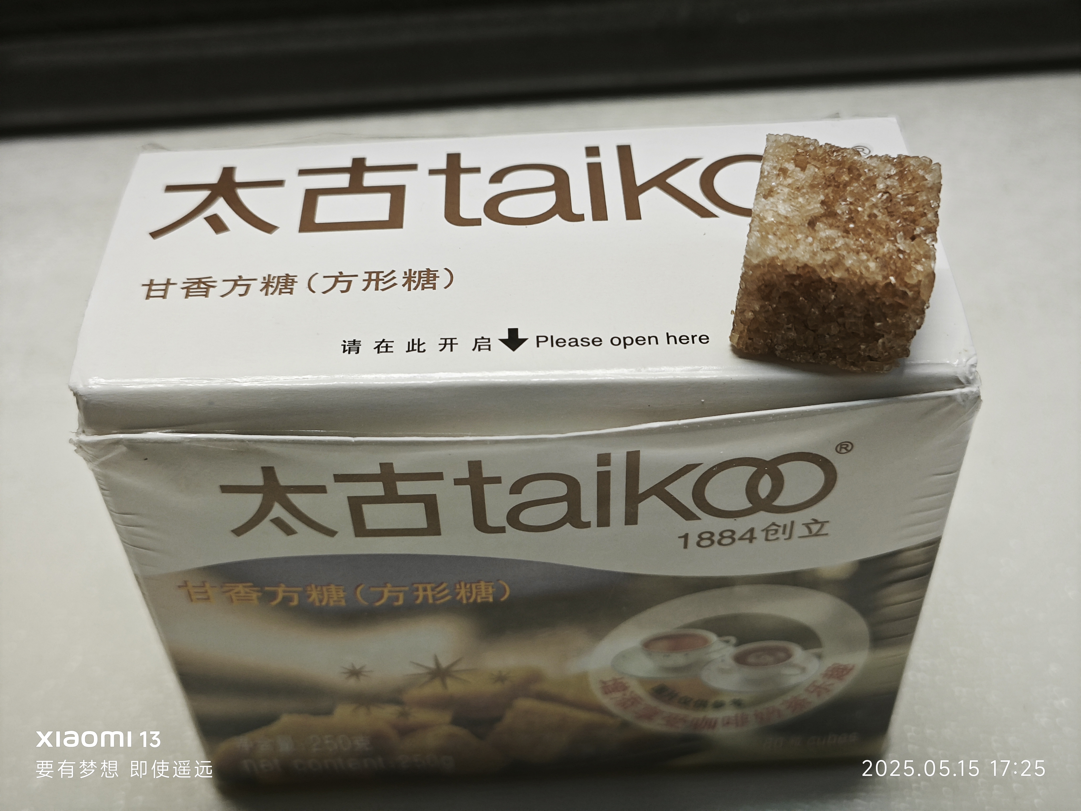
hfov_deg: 41.2
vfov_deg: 31.5
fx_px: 1437
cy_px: 406
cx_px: 540
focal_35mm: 46
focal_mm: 5.43
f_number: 1.8
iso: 200
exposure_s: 1/100
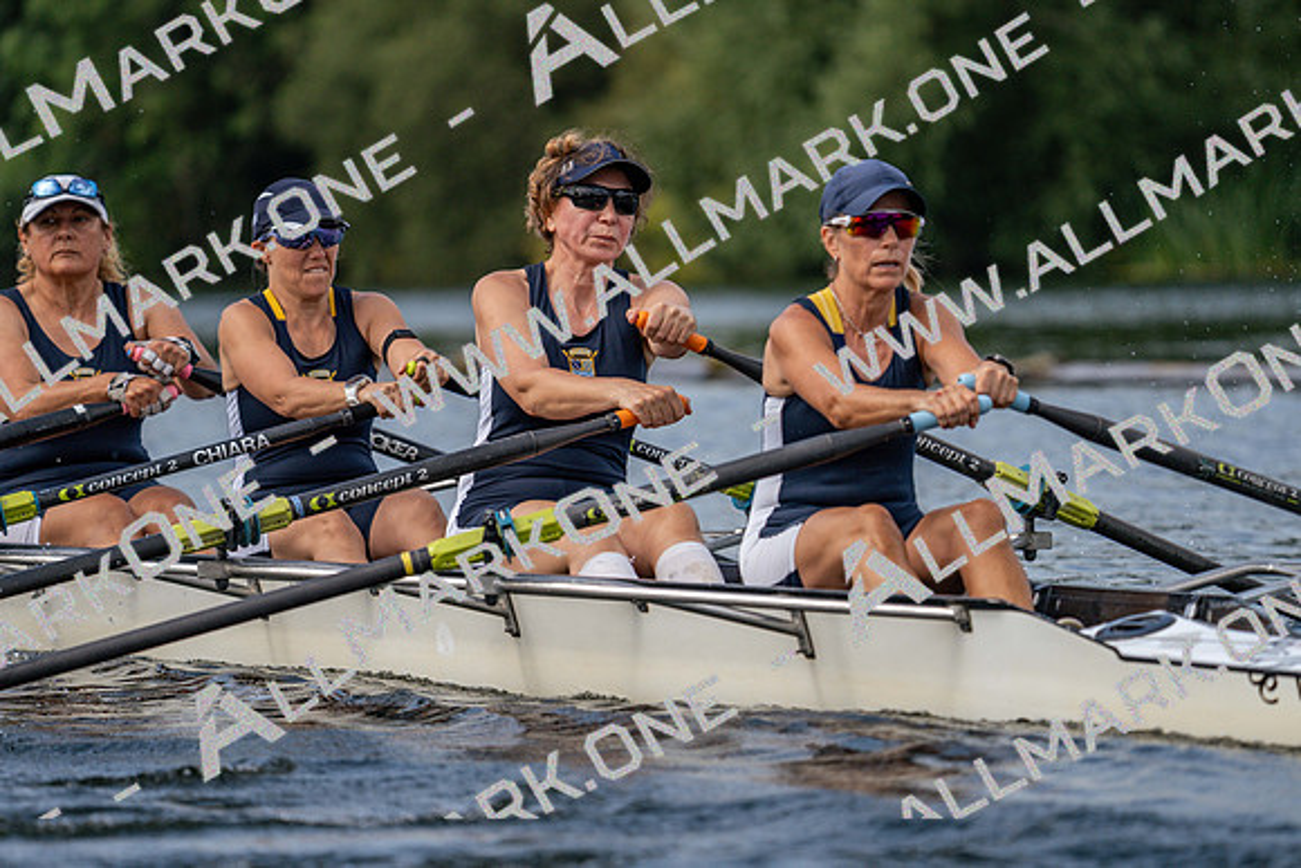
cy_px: 434
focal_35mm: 329
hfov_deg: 6.3
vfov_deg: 4.2
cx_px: 650
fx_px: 11892
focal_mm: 329
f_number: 6.3
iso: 400
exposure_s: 1/1600
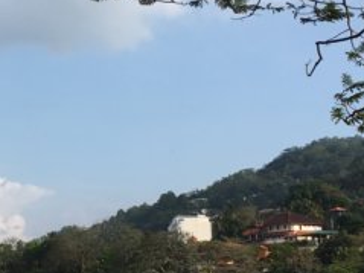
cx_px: -50
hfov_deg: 19.3
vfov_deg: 15.2
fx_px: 1019
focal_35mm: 97
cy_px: 156
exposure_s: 1/1282
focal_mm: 4.15
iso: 25
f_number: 2.2
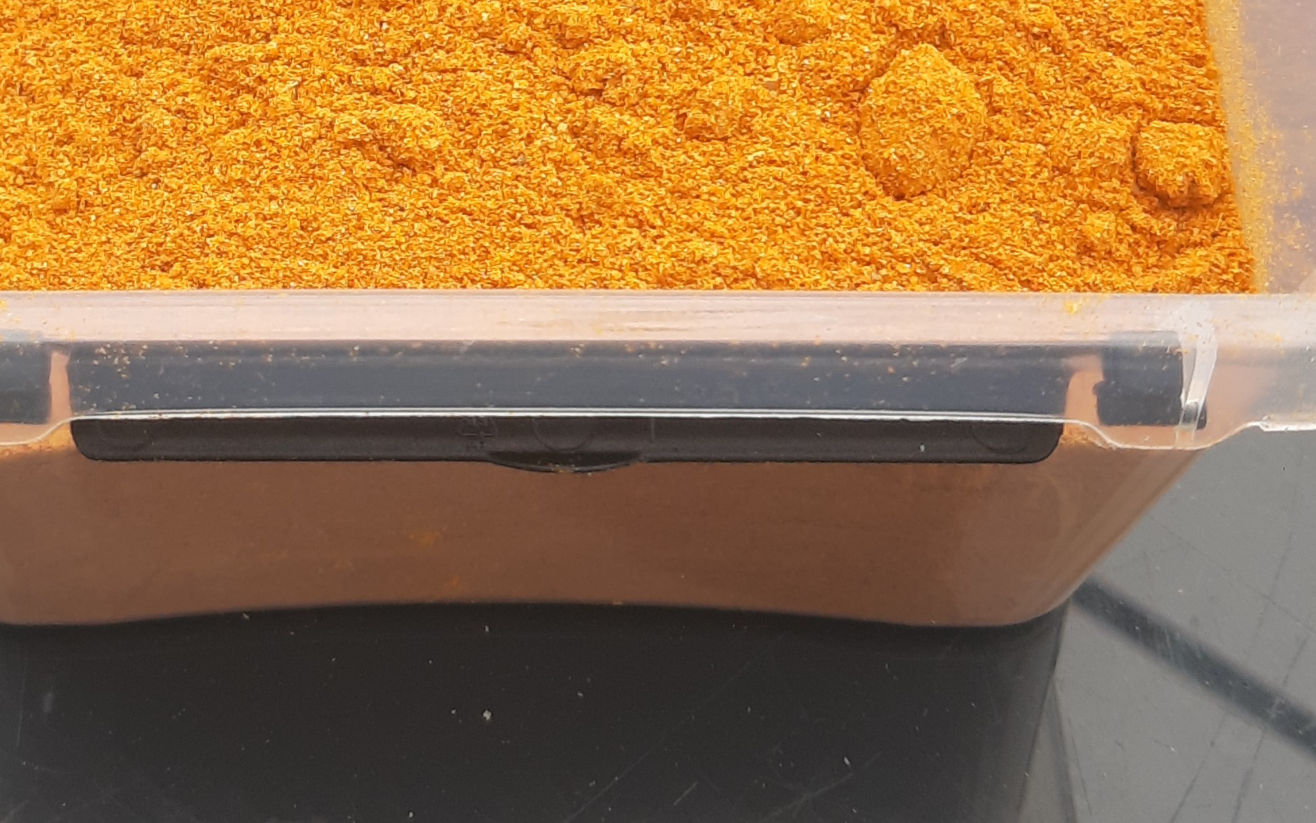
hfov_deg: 24.6
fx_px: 2977
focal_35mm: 83
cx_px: 303
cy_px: 42
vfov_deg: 15.5
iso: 40
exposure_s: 1/153
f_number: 1.7
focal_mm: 3.93
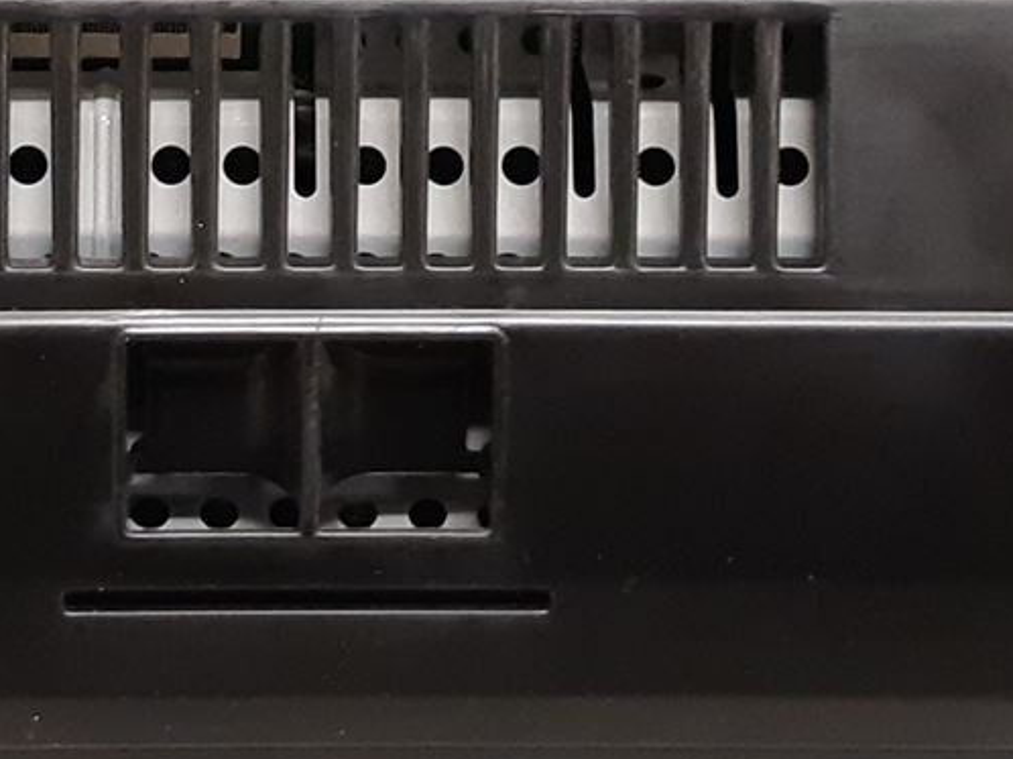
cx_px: 256
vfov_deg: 13.7
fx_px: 3130
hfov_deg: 18.3
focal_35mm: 107
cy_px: 39
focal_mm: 3.93
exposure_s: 1/50
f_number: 1.7
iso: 320
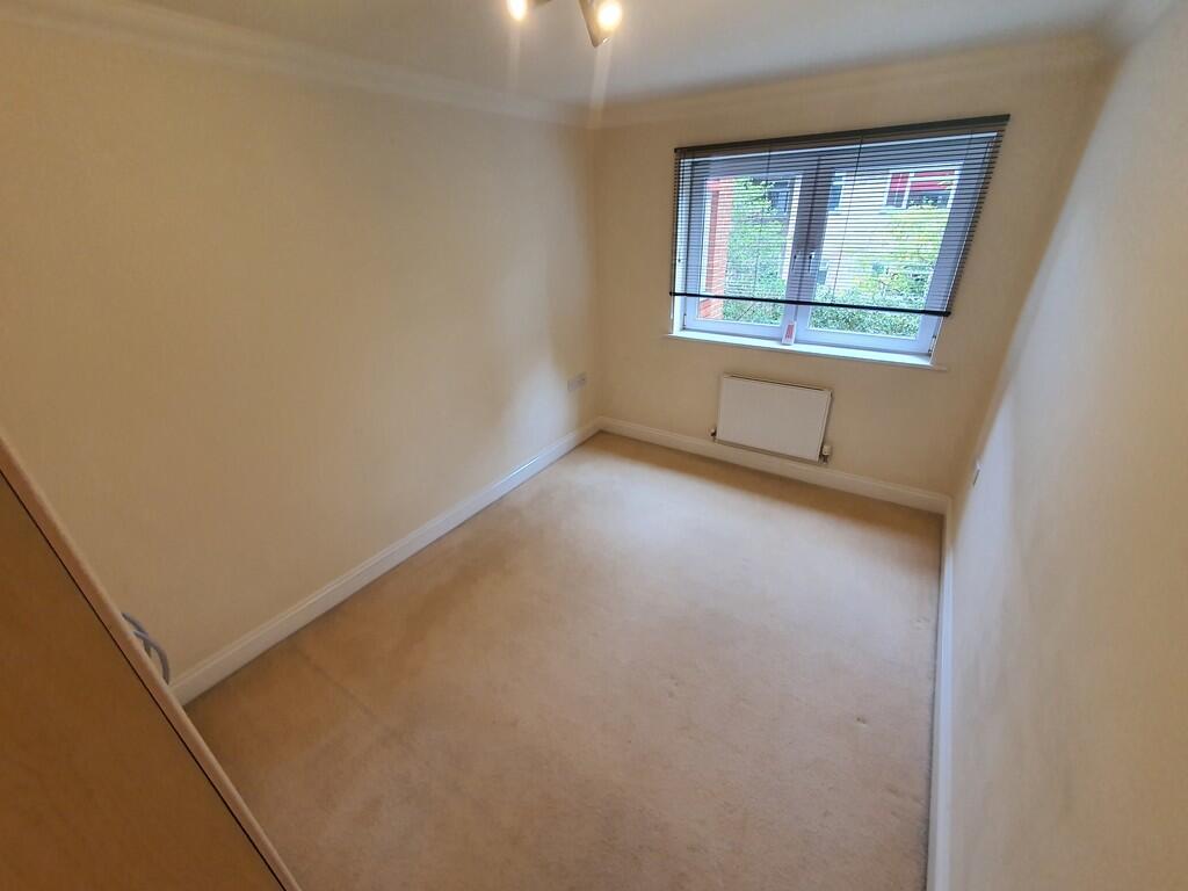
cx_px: 594
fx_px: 446
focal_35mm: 13
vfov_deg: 89.9
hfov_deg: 106.2
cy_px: 446
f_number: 2.2
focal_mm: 1.8
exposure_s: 1/50
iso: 200
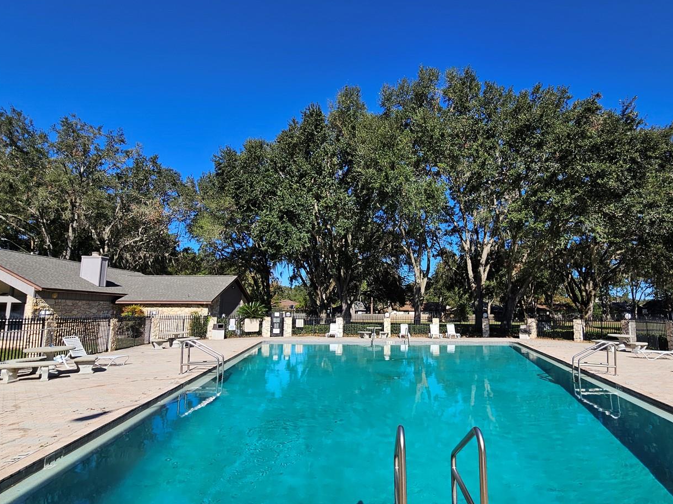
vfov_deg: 74.6
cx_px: 379
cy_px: 272
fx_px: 331
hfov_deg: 90.6
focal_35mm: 17
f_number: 2.2
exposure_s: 1/2240
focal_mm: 2.2
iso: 50
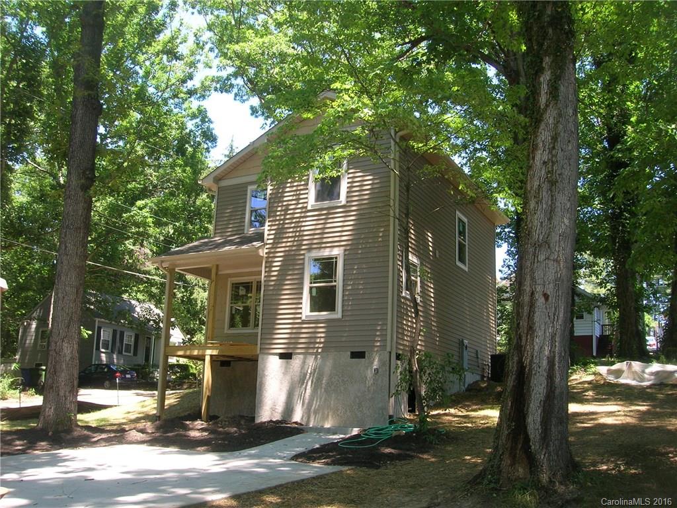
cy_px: 254
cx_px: 338
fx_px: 665
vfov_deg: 41.8
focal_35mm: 34
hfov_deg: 54.0
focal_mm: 5.7
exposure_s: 1/40.2
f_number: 4.9
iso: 50
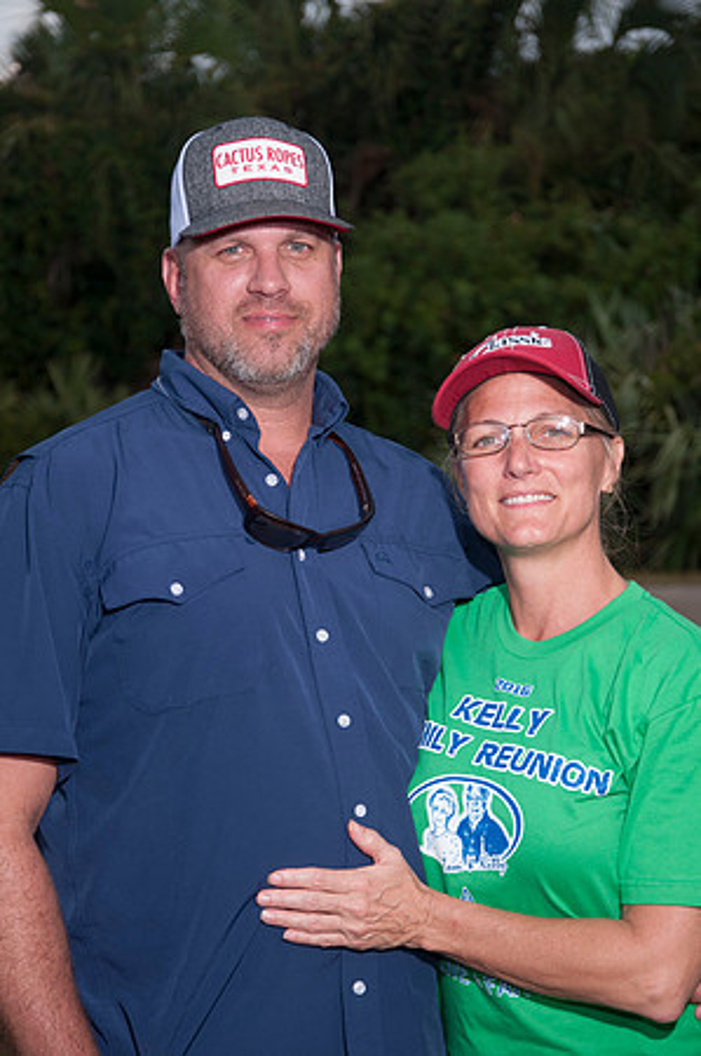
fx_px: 3074
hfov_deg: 13.0
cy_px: 528
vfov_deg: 19.5
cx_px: 350
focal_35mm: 105
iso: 200
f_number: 5.6
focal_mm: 70
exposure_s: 1/100
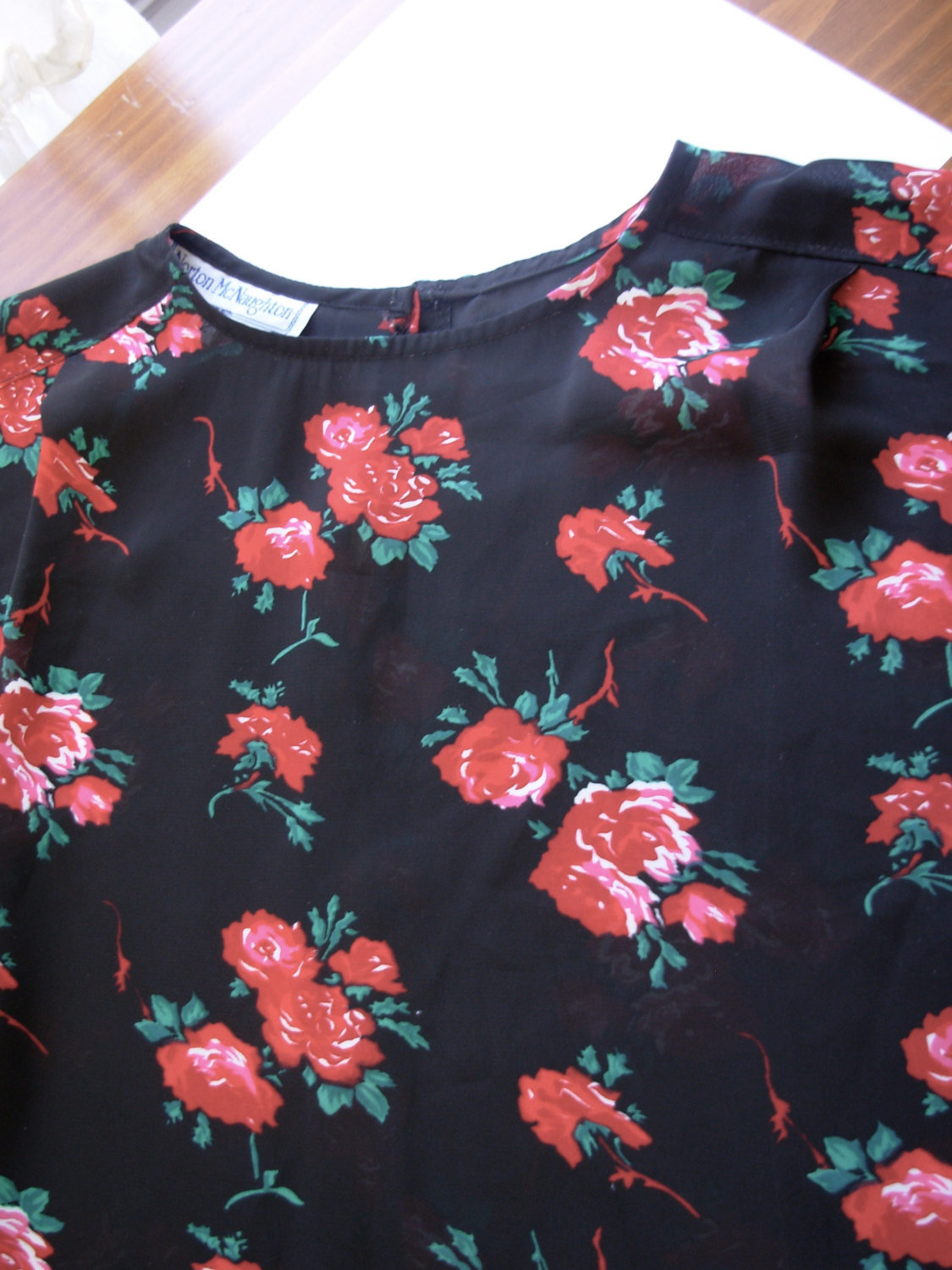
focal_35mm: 38
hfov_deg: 37.7
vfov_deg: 49.0
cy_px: 635
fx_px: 1393
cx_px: 476
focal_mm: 6.3
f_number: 2.9
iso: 50
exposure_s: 1/5.2
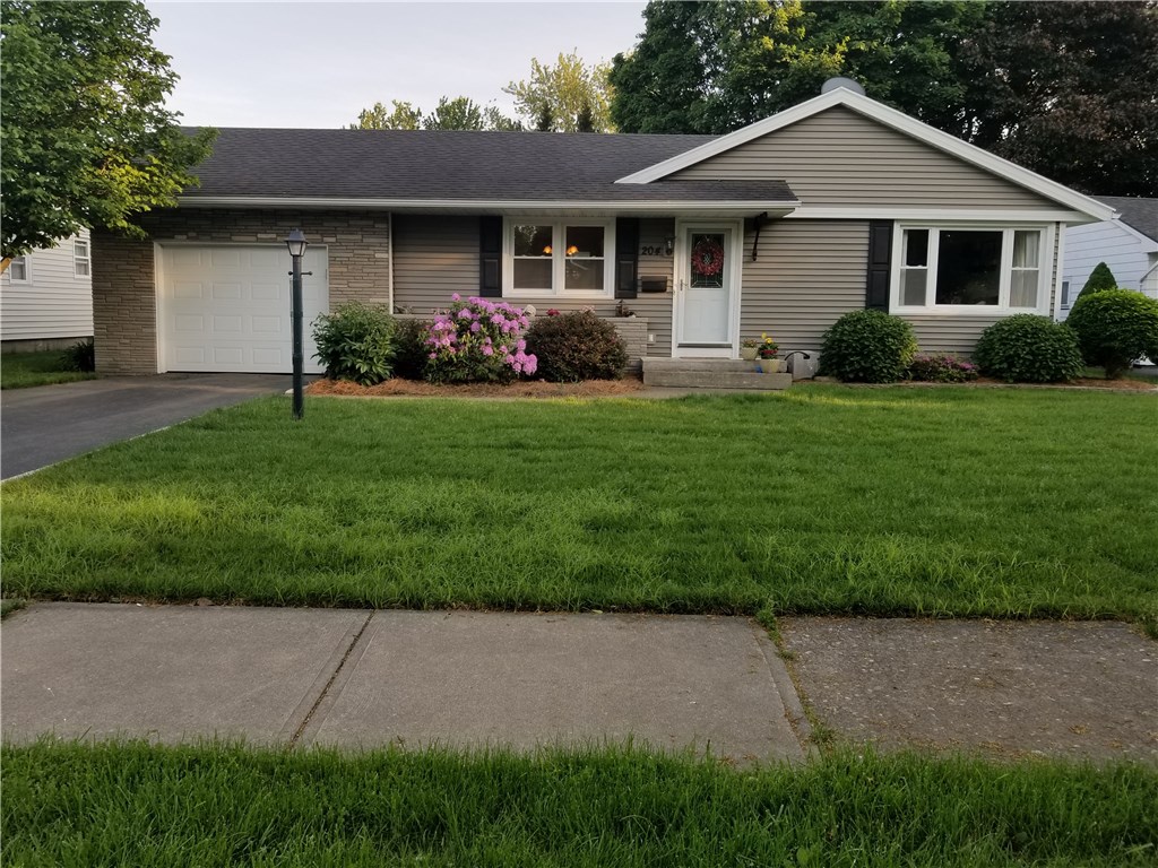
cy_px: 434
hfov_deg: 67.3
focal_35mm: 26
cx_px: 579
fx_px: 870
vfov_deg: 53.1
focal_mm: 4.25
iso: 50
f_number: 1.7
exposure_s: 1/622
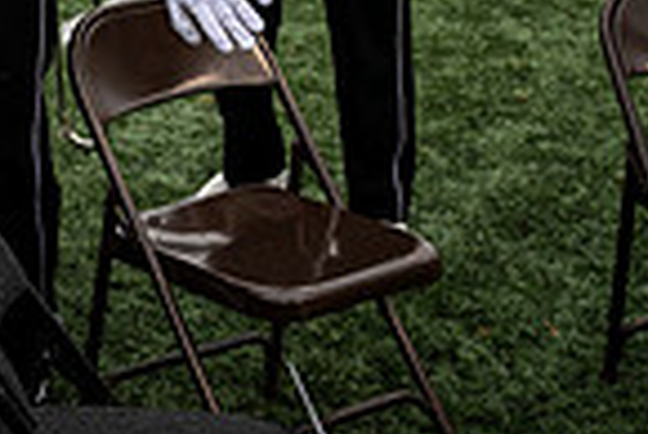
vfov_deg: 12.6
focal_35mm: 96
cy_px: -427
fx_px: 1730
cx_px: -358
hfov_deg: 18.5
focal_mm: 24
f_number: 2.8
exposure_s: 1/500
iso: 100
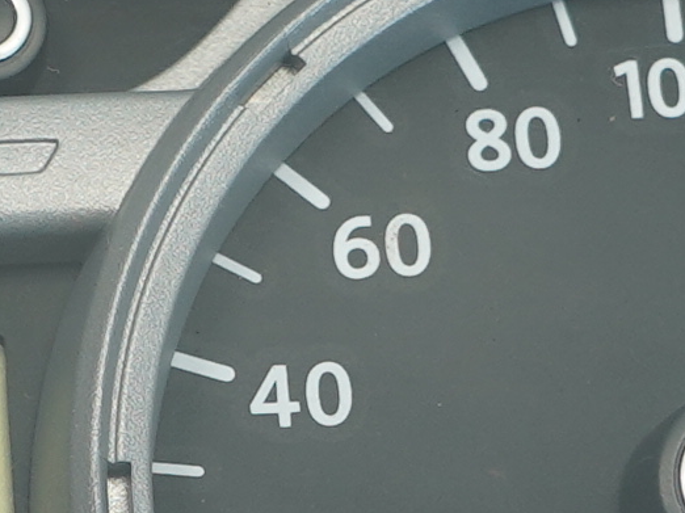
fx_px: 3442
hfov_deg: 11.1
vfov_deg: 8.5
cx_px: -202
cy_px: 537
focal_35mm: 174
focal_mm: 16
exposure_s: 1/60
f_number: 4
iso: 200
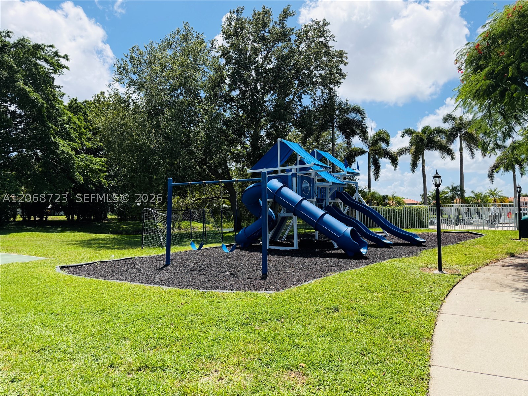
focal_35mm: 24
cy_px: 198
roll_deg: +0.9
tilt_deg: +2.9
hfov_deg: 71.6
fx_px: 366
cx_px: 264
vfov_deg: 56.8
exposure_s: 1/4975
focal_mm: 6.76
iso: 100
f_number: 1.78
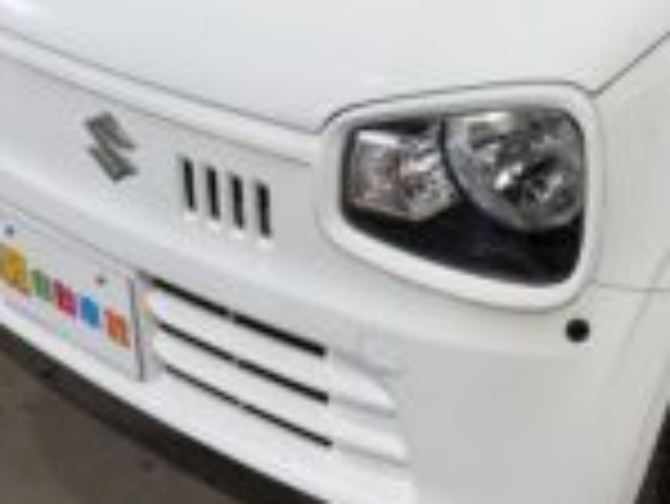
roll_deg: +0.0
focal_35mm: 61
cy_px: 7
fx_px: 1182
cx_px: 522
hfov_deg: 31.0
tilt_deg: -21.1
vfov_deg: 23.1
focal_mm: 5.96
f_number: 1.6
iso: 80
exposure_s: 1/100
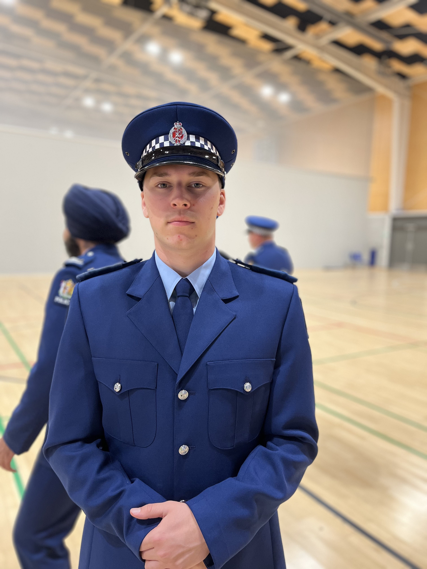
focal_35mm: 26
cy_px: 284
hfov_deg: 53.1
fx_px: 428
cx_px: 214
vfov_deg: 67.3
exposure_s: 1/60
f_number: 1.6
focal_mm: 5.1
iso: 200
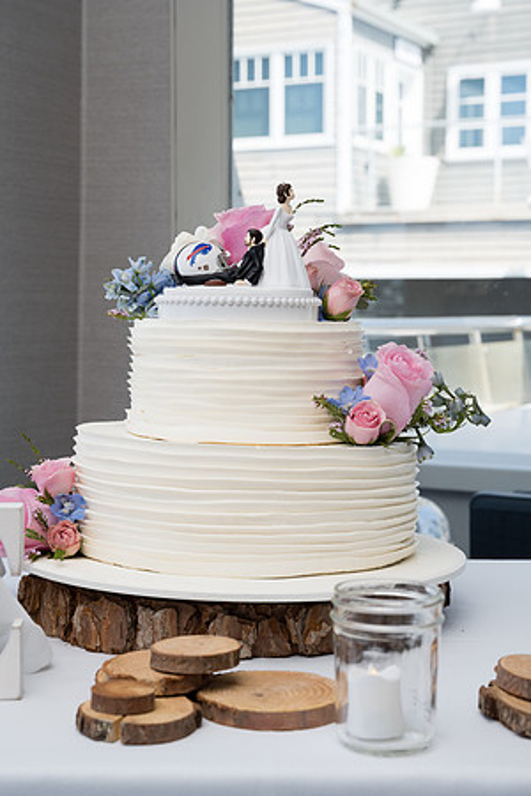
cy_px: 398
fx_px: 1283
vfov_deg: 34.5
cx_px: 266
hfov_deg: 23.4
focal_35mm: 58
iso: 160
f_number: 8
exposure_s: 1/200
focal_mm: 58
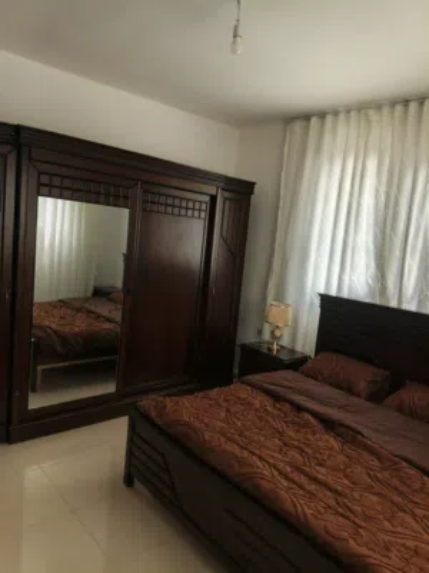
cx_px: 214
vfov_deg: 73.9
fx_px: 380
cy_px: 286
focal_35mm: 23
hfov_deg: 58.9
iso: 539
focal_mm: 4.71
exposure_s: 1/50
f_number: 1.79
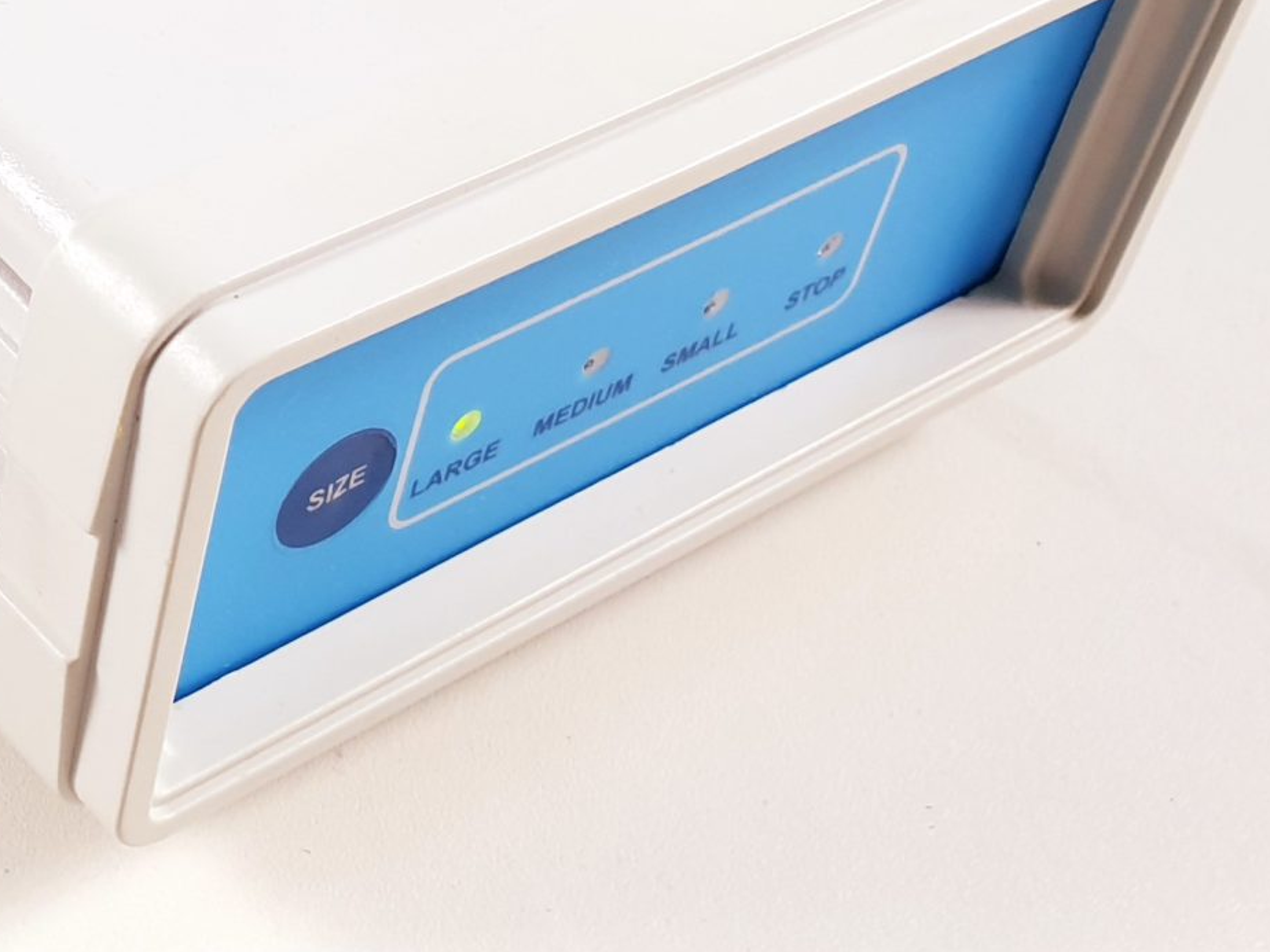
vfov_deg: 19.7
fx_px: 2642
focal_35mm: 72
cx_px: -261
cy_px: -55
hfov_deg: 24.5
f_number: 2.4
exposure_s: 1/50
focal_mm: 4.3
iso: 80
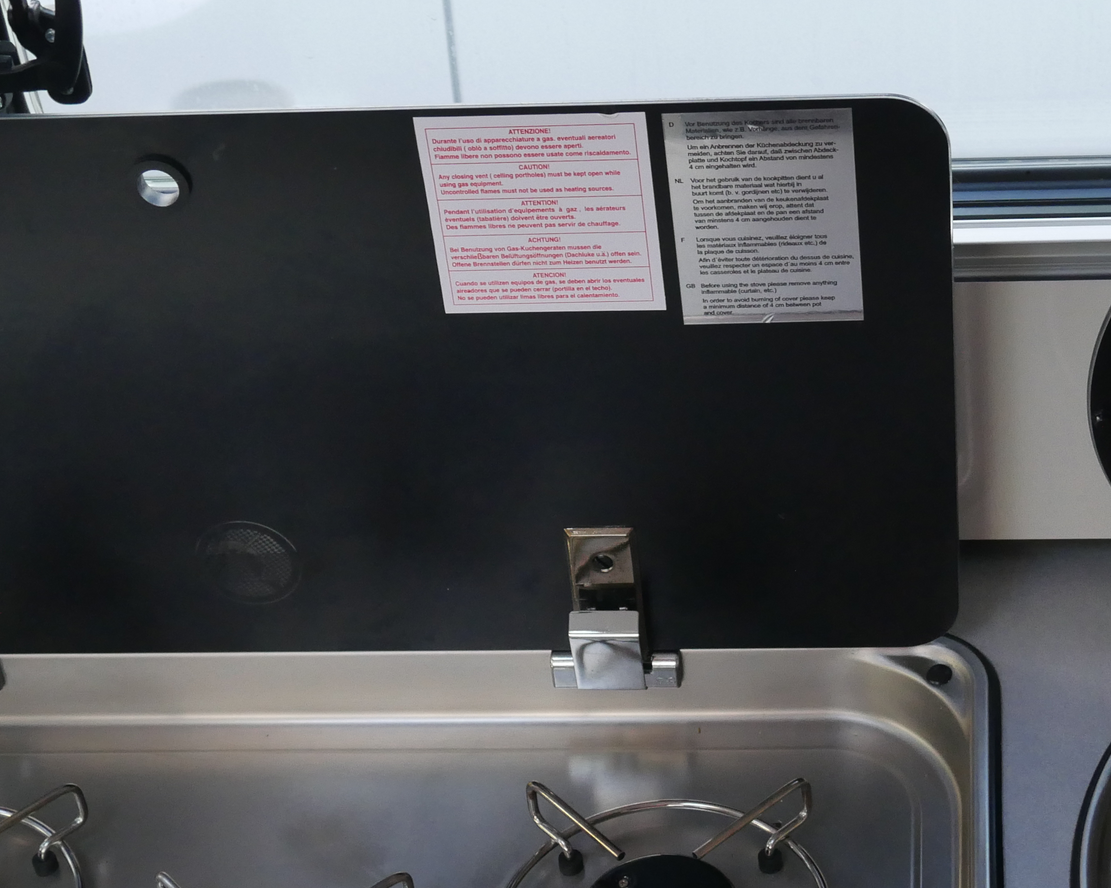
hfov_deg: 24.3
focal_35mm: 78
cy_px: 459
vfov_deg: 19.7
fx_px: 2565
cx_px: 791
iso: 1000
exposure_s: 1/125
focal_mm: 20
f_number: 4.5
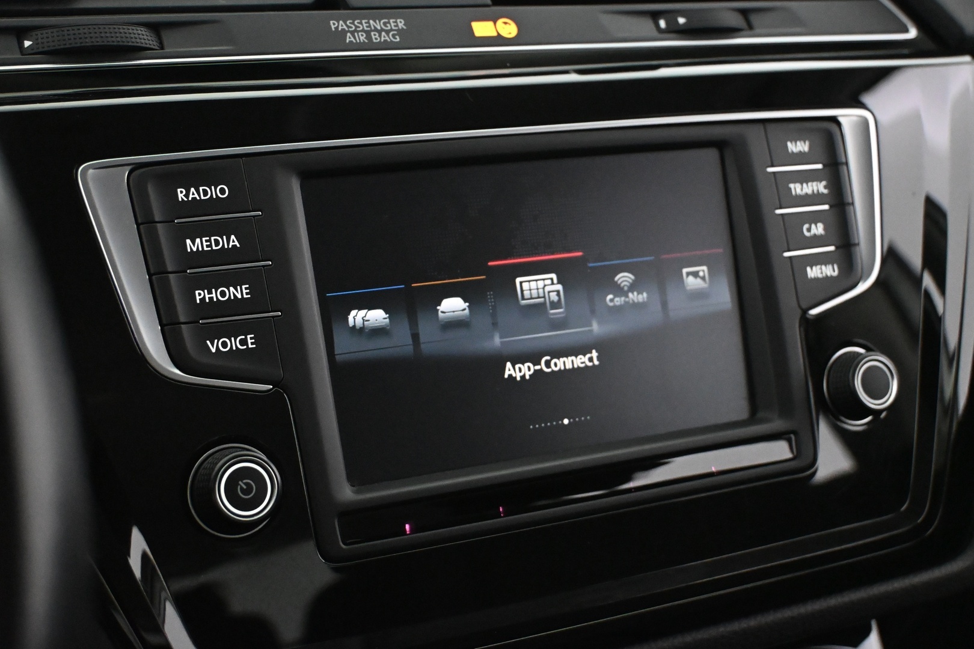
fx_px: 1501
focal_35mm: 56
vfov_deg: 24.4
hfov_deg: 35.9
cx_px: 487
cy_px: 324
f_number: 5.3
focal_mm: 37
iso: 9000
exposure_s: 1/60
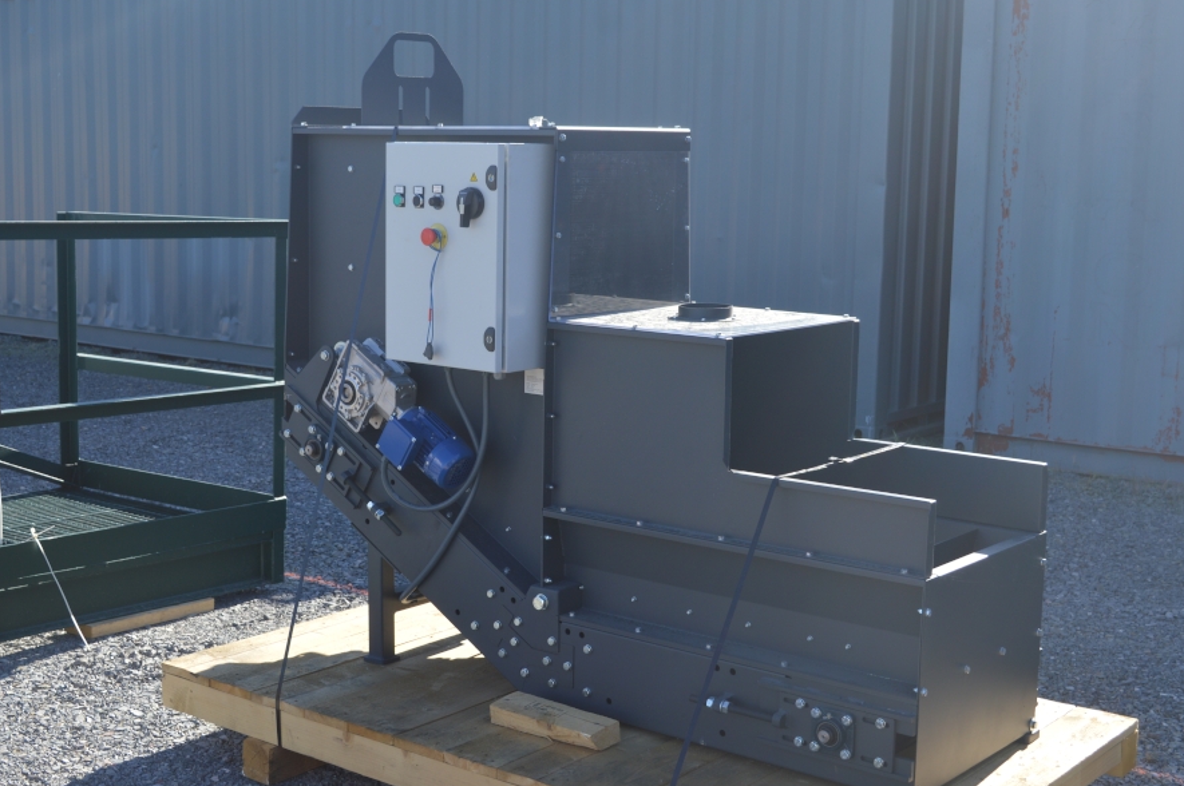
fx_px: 1727
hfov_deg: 37.8
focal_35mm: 53
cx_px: 522
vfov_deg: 25.7
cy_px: 411
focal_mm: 31
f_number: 6.3
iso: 100
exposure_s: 1/160
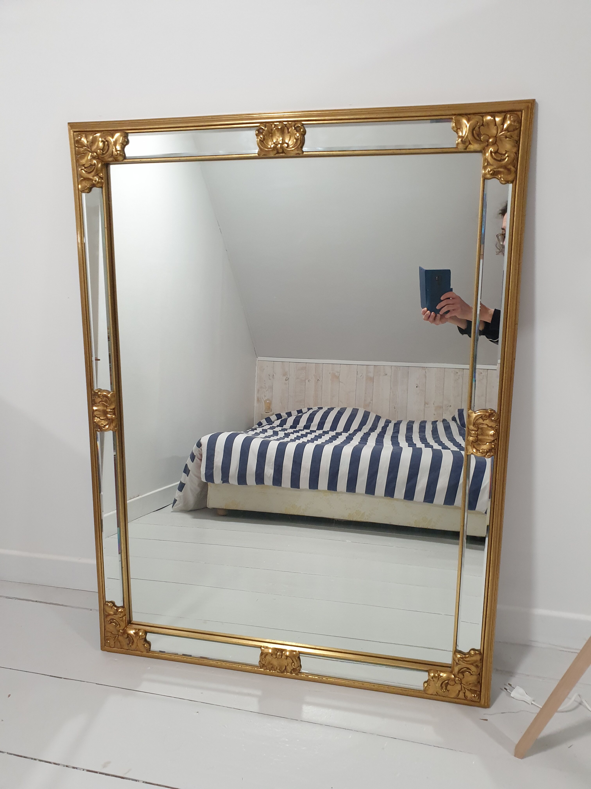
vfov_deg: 67.3
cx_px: 296
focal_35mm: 26
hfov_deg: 53.1
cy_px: 394
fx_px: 592
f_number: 2.4
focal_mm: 4.3
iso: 200
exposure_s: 1/50
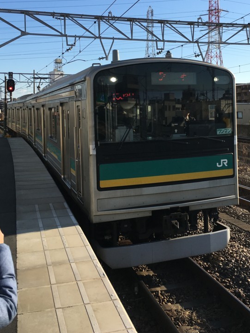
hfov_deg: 35.0
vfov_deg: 45.1
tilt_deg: +0.0
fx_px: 395
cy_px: 112
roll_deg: +1.2
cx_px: 148
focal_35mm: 41
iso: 25
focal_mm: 4.15
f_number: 2.2
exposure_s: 1/1166
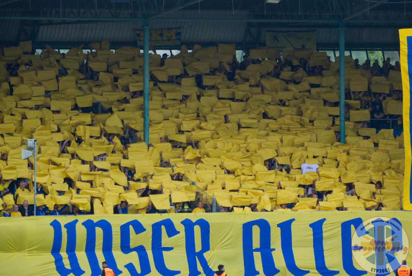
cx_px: 206
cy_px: 138
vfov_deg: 3.4
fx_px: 4581
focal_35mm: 400
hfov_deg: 5.1
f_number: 8
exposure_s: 1/640
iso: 400
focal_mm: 146.8
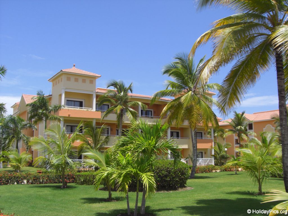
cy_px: 108
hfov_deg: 49.0
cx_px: 144
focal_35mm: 38
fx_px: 316
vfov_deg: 37.7
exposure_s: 1/125
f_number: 8
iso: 64
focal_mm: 6.2
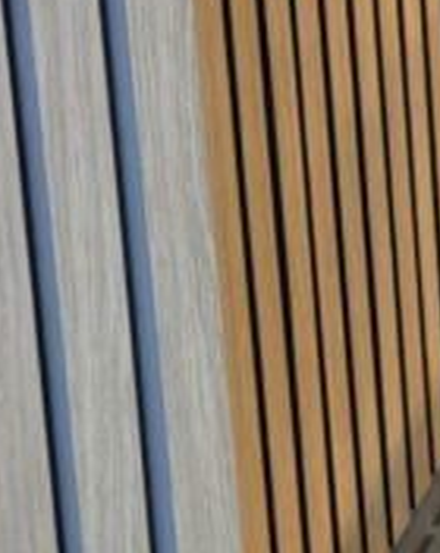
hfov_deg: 9.1
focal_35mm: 148
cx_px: 1135
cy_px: -195
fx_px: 2418
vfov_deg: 12.6
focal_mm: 5.96
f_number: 1.6
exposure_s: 1/50
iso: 80
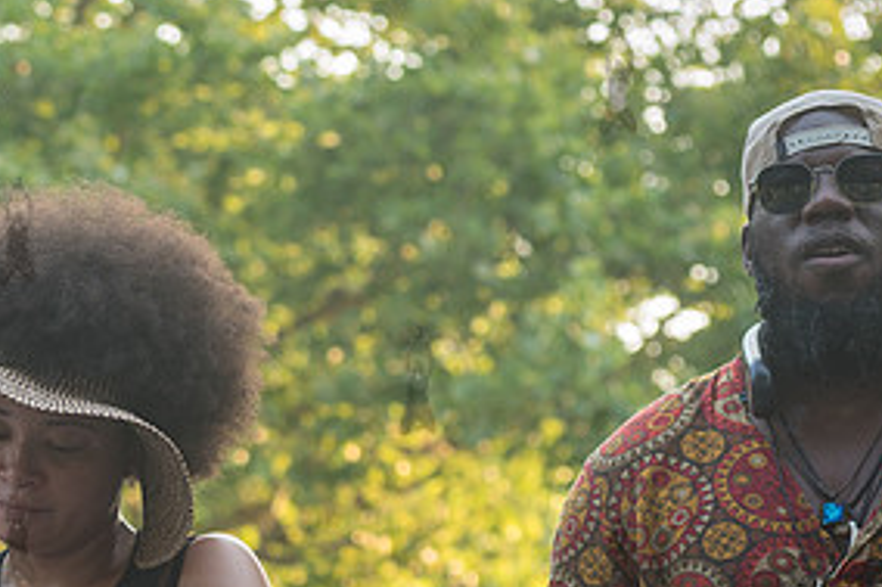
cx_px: -25
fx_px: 4750
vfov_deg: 7.1
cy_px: 532
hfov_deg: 10.5
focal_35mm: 194
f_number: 4.5
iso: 400
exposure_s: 1/125
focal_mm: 80
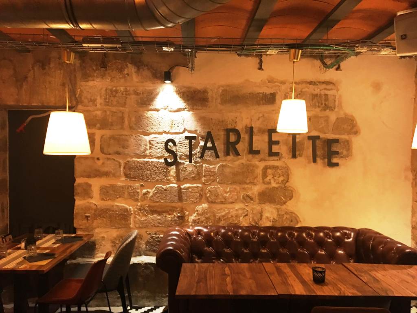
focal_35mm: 29
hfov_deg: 61.7
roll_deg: -0.1
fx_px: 349
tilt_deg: -3.0
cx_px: 208
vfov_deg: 48.2
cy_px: 156
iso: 200
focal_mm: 4.15
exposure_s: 1/17
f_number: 2.2
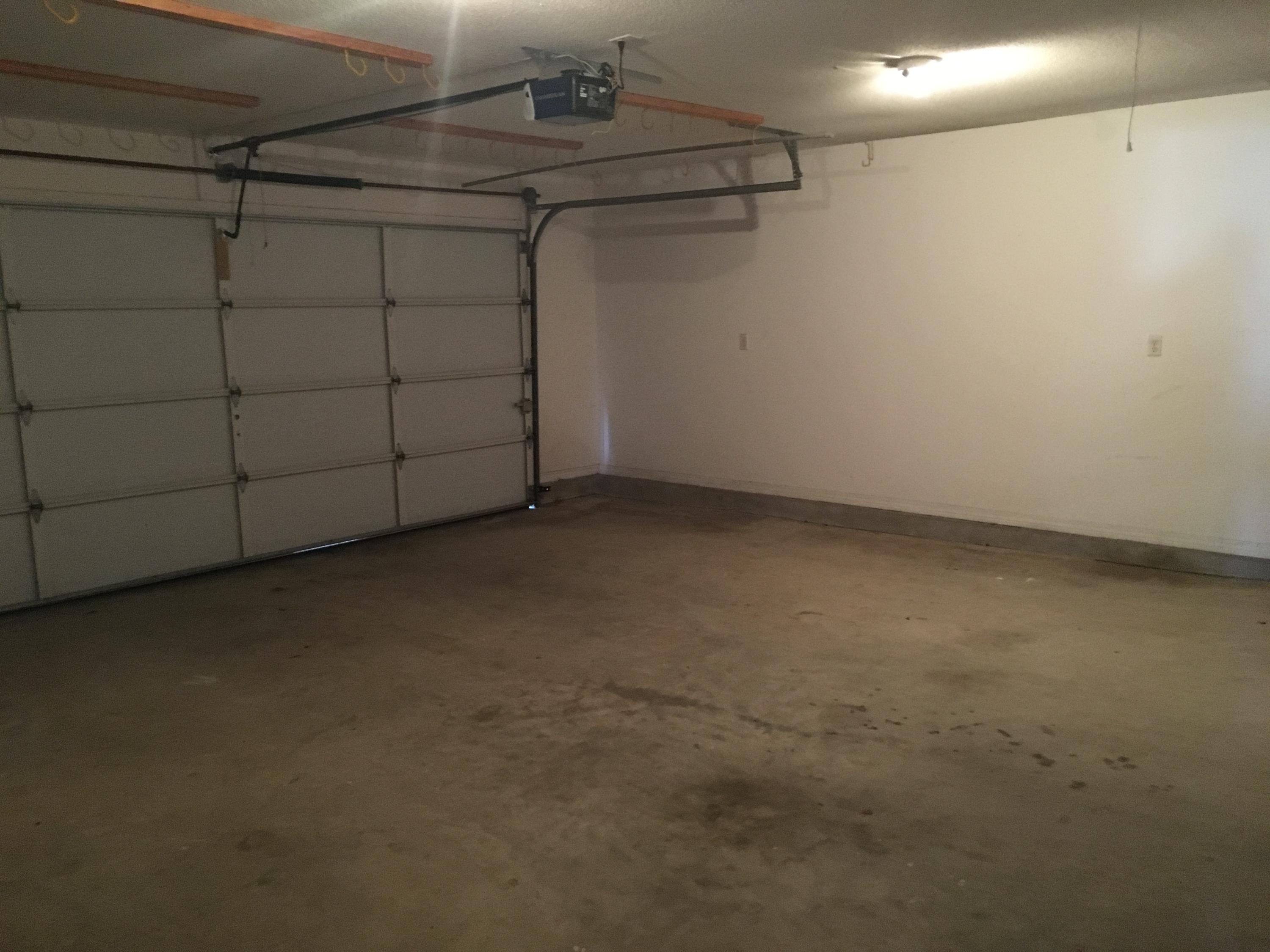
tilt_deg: -7.8
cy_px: 476
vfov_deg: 48.2
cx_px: 635
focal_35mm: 29
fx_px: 1064
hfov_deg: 61.7
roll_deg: +1.0
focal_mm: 4.15
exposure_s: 1/15
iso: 250
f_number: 2.2
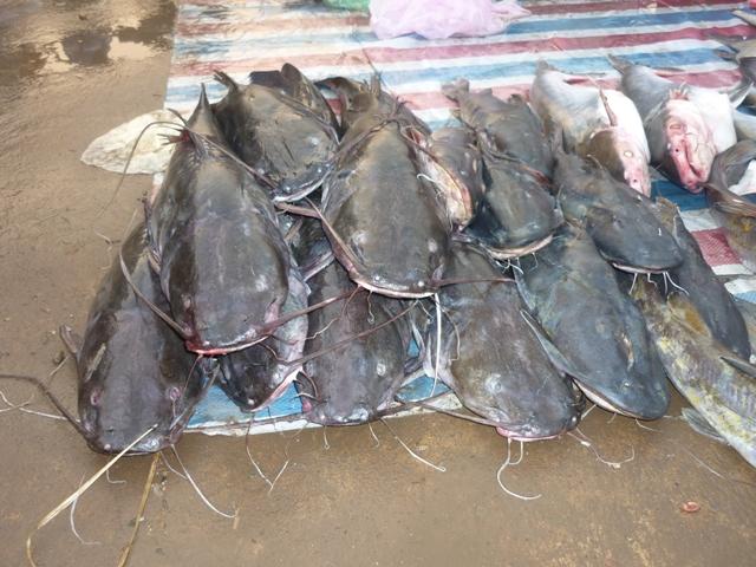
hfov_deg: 55.4
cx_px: 378
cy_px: 284
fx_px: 721
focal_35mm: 33
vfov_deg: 42.9
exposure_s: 1/30
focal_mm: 5.5
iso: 100
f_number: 2.8
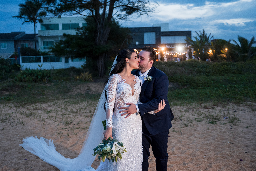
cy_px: 85
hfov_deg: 52.1
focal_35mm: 37
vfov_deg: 36.1
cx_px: 121
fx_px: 262
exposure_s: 1/200
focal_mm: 35
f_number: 3.2
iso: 1400
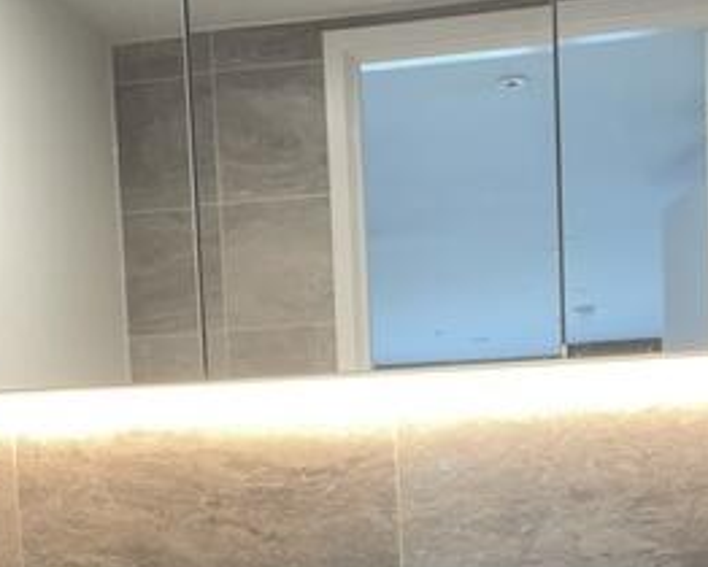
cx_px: 392
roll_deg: +2.2
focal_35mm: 62
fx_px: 1300
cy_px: 618
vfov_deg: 23.2
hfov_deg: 30.4
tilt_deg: -1.7
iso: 40
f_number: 1.6
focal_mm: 4.2
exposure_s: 1/33
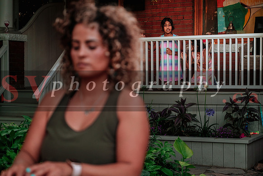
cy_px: 88
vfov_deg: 16.8
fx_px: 596
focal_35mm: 82
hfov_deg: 24.9
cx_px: 132
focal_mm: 54.1
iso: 800
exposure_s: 1/400
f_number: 2.8
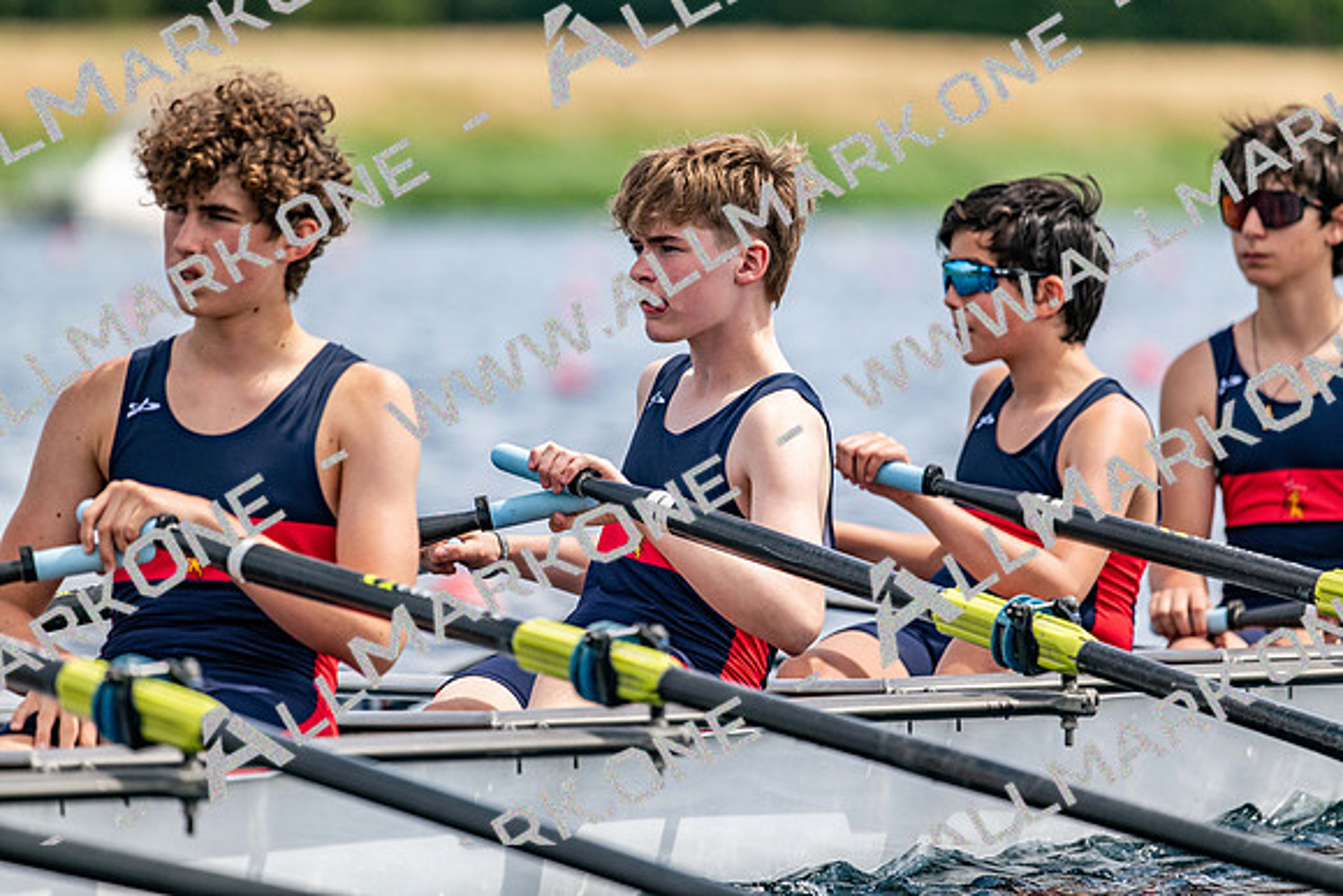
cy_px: 448
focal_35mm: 400
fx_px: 14925
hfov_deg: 5.2
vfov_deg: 3.4
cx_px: 672
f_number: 4.5
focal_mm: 400
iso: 320
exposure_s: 1/2500
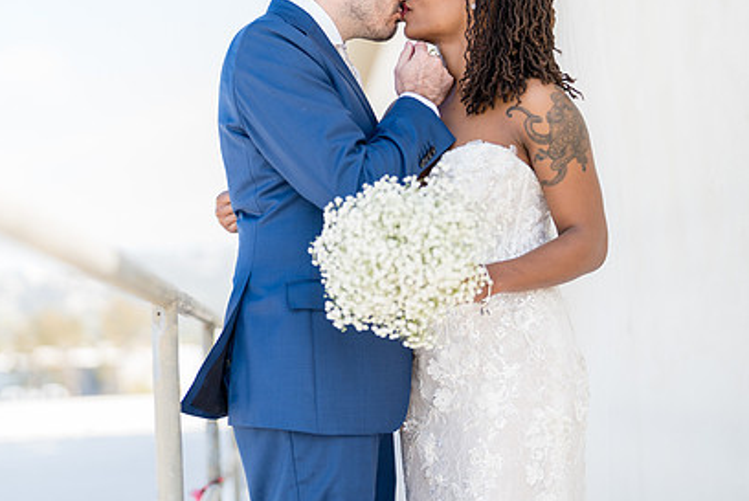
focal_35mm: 71
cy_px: 172
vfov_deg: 19.2
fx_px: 1479
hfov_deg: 28.3
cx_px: 272
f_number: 1.2
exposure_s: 1/1250
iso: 100
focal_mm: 50
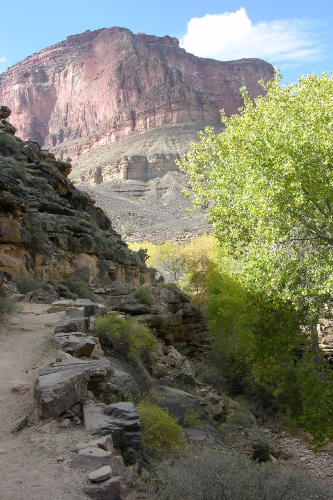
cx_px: 145
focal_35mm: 44
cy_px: 251
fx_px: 610
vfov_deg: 44.5
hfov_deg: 30.5
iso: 50
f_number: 4.6
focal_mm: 10.7
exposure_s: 1/156
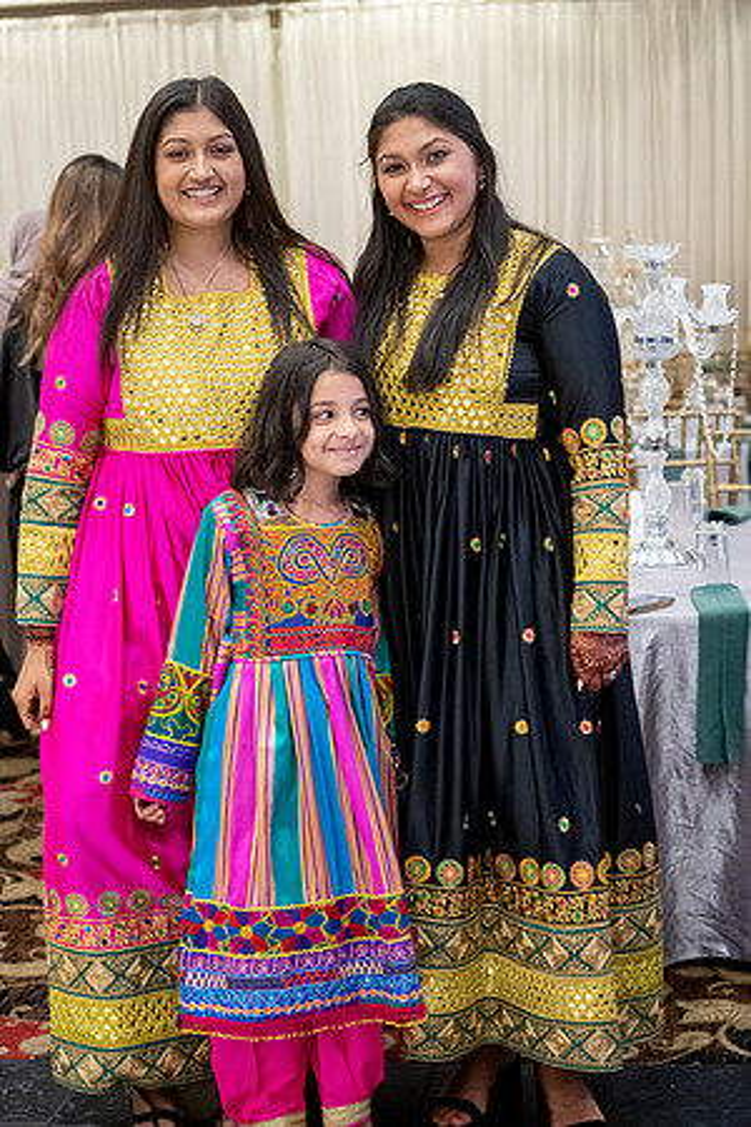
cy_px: 564
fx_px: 2190
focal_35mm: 70
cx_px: 376
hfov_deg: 19.5
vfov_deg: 28.8
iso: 10000
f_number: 4
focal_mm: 70
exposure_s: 1/100
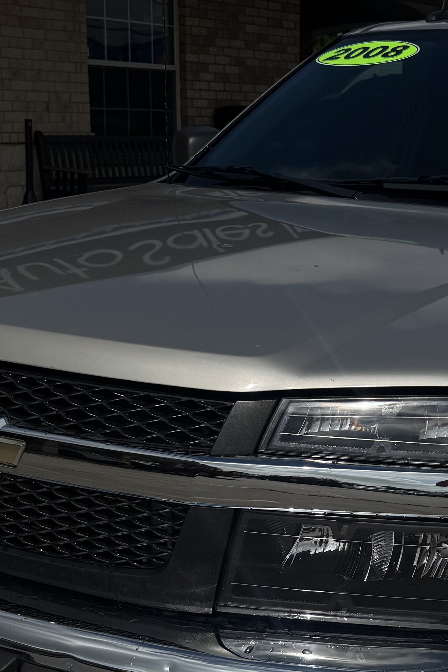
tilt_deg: -12.4
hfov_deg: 19.9
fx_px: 1214
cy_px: 366
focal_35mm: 65
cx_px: 510
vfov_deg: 30.9
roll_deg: -2.7
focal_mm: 6.76
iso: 64
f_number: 1.78
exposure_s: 1/20000
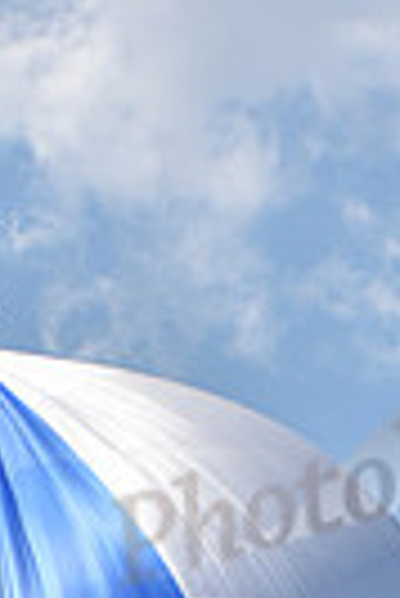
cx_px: -119
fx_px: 7397
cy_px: 1183
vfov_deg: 4.6
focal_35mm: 445
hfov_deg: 3.1
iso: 320
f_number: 10
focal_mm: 102
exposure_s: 1/1250
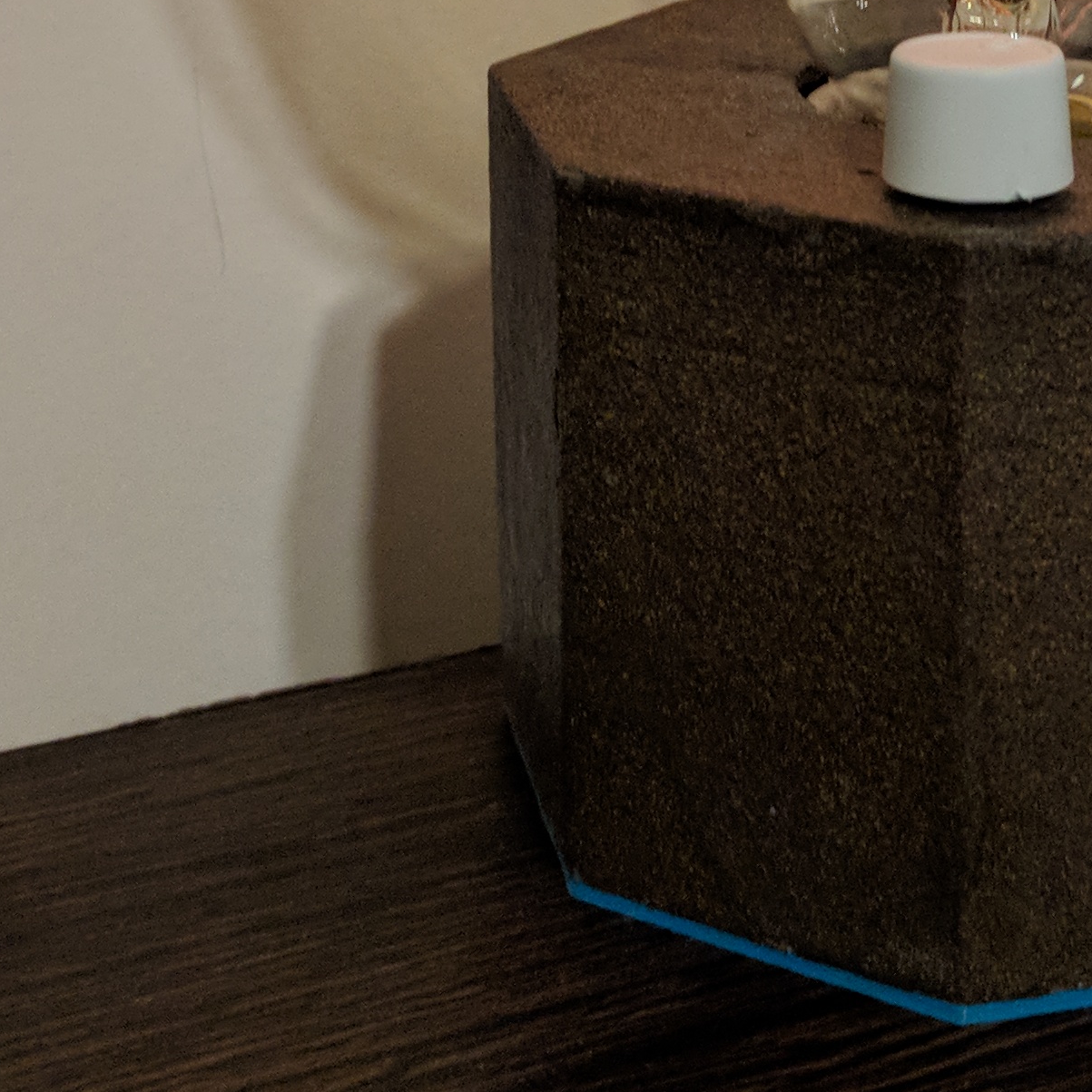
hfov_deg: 22.3
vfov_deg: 21.7
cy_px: 19
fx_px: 2748
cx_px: 812
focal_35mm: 77
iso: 394
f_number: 2
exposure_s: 1/70.7
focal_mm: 4.67
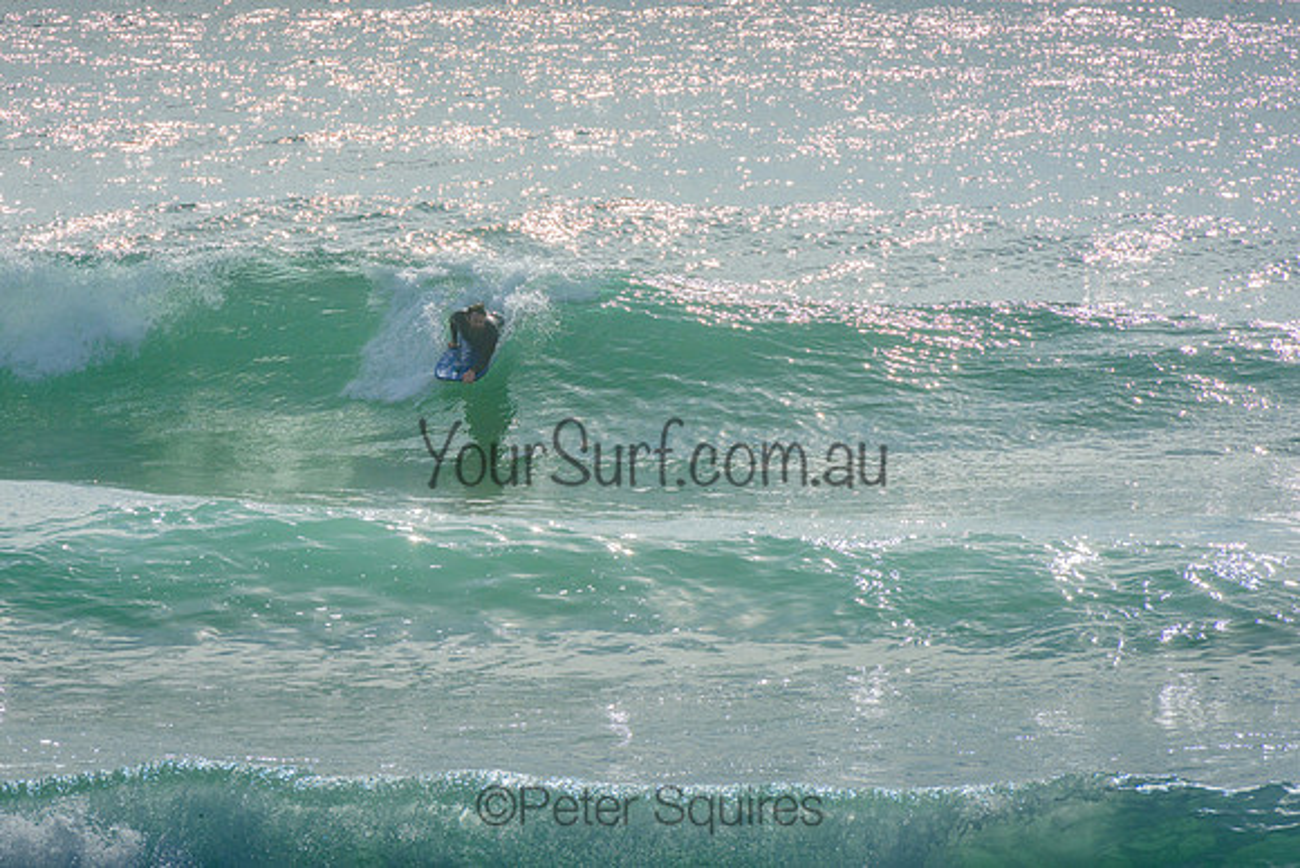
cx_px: 503
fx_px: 17713
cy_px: 351
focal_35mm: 490
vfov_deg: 2.8
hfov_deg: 4.2
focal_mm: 400
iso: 200
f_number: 16
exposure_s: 1/1600
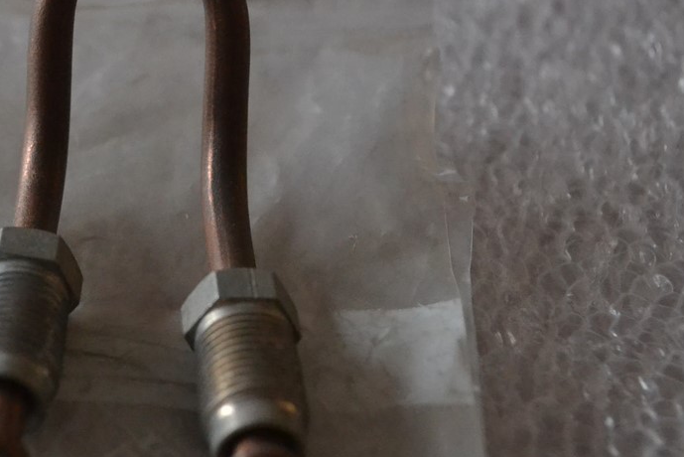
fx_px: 1787
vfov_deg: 14.6
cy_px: 191
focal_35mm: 94
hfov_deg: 21.3
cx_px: 97
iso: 3200
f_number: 4.8
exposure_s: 1/60
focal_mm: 32
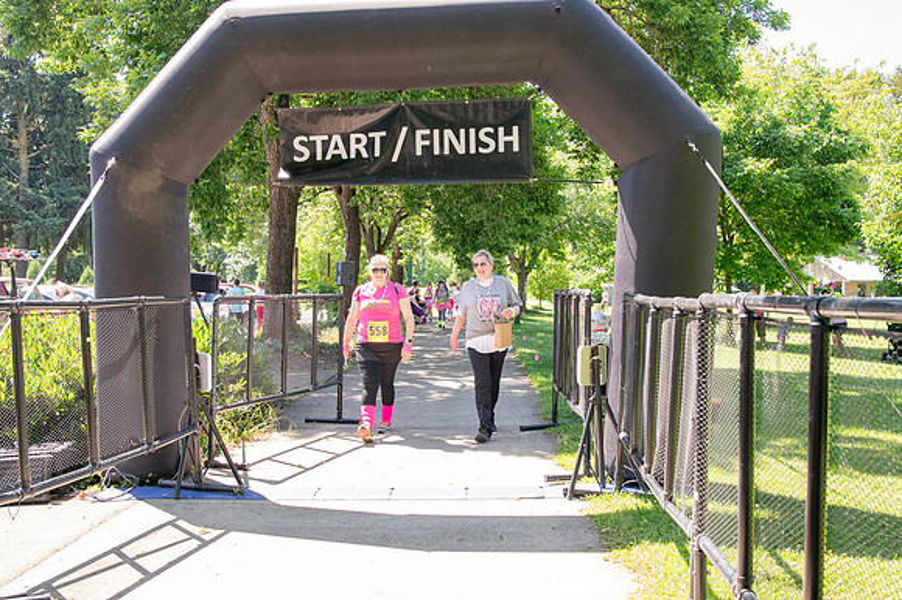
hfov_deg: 53.2
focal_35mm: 36
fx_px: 901
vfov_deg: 36.8
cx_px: 451
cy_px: 300
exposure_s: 1/400
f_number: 4
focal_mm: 24
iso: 500
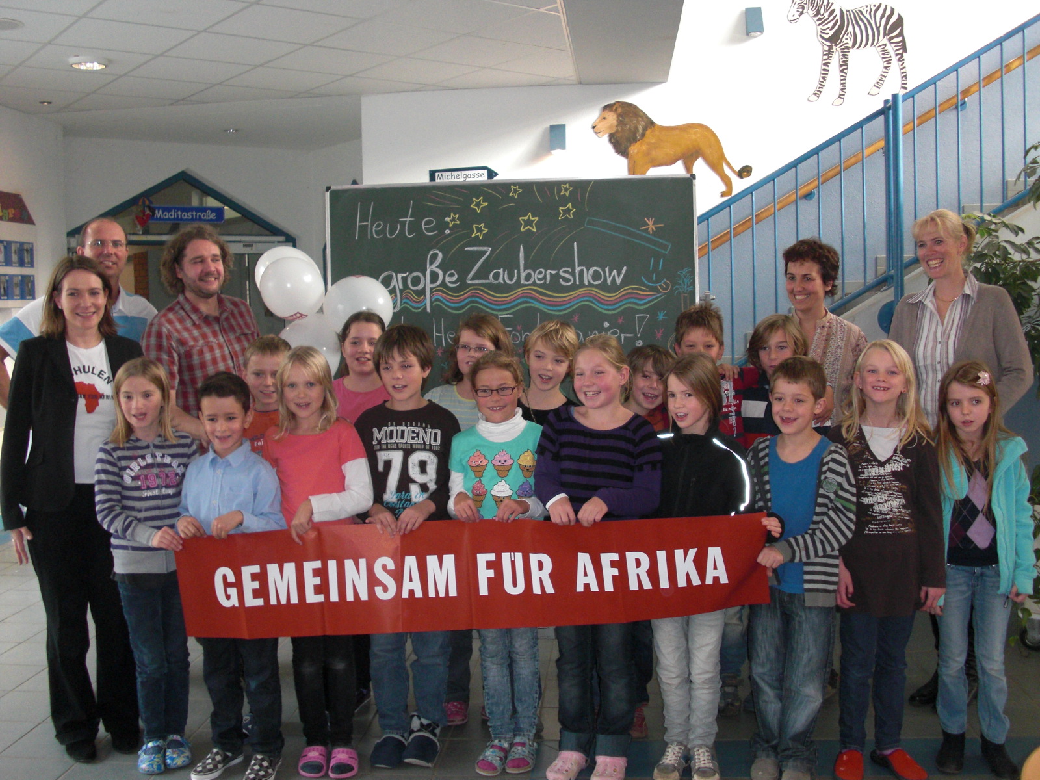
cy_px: 390
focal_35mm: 36
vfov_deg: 39.7
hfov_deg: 51.4
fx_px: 1082
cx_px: 520
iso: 200
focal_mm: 6.3
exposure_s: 1/60
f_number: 2.8
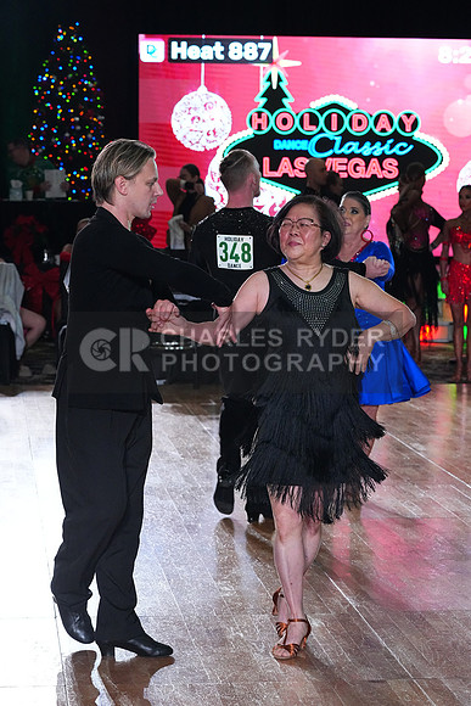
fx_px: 2138
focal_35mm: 109
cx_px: 236
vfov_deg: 18.8
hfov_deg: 12.6
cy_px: 353
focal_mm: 109
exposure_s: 1/400
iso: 8000
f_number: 8
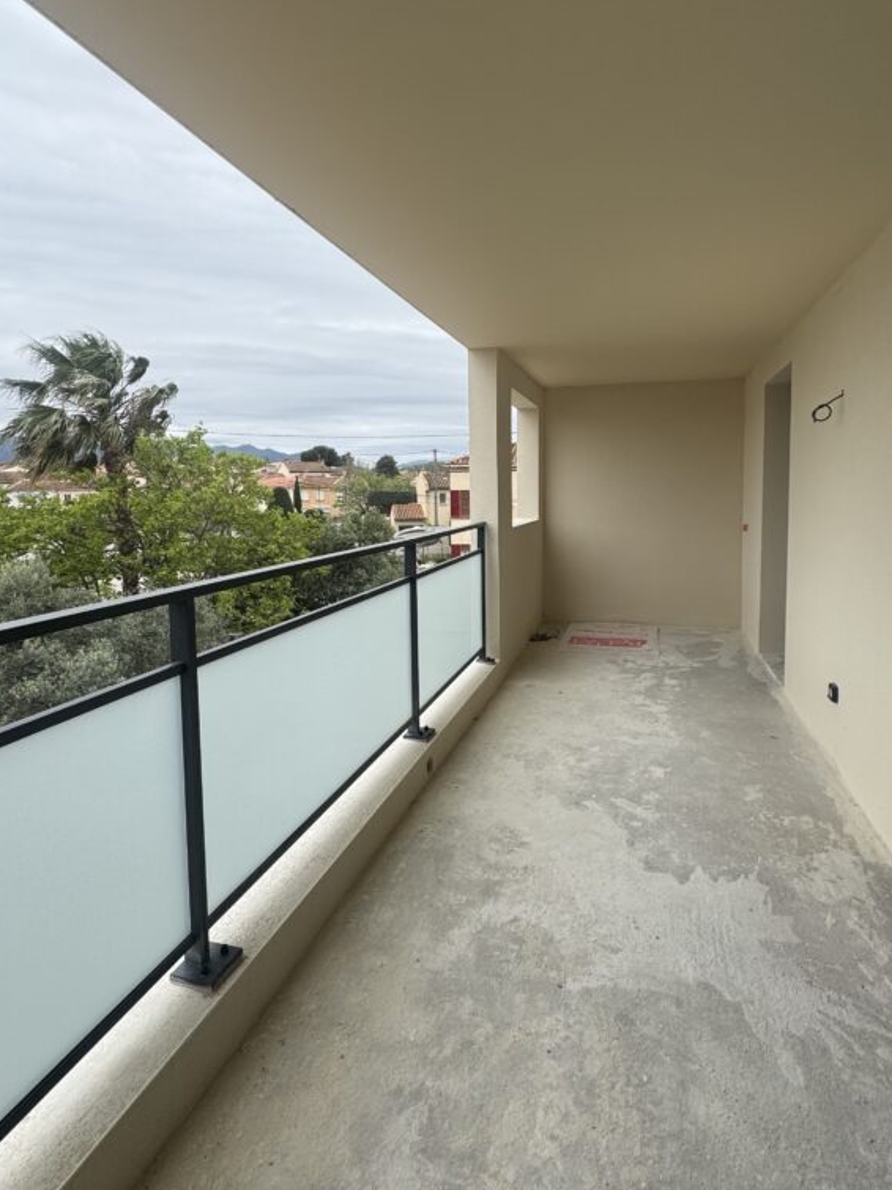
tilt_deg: -3.4
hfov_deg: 68.6
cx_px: 471
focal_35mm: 19
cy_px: 537
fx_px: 653
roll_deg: +1.6
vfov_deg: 84.4
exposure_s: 1/1063
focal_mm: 2.22
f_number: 2.2
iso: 40
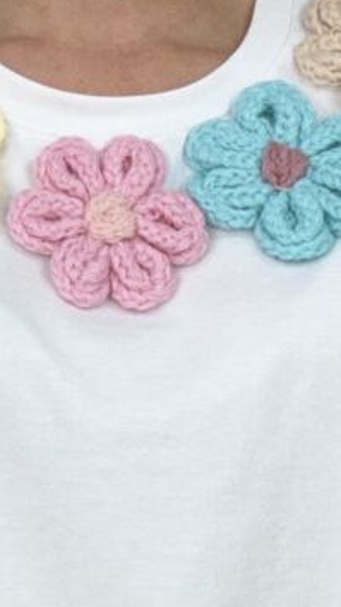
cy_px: 553
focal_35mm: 99
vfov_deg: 21.1
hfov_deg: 12.1
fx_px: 1592
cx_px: 30
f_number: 1.9
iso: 40
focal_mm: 2.69
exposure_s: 1/100
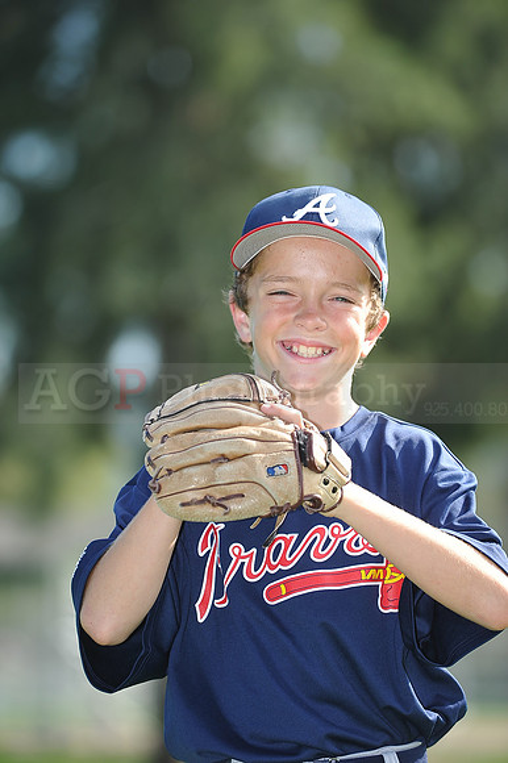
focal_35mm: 200
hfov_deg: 6.9
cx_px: 254
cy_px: 382
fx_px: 4238
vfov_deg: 10.3
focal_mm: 200
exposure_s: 1/640
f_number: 4.5
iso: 200
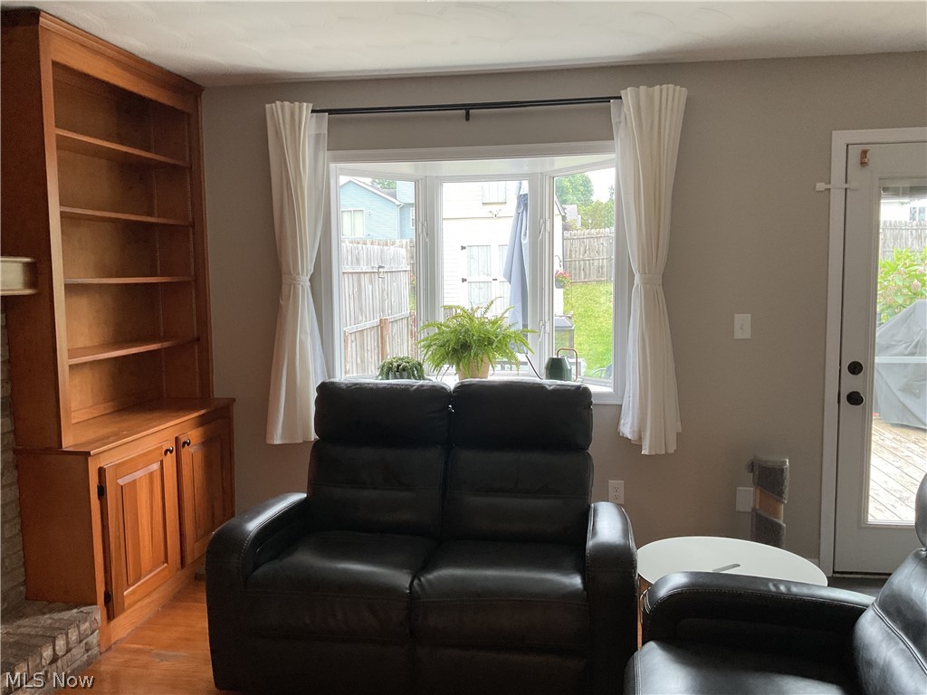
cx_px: 464
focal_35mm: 29
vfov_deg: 48.2
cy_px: 348
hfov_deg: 61.7
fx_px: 777
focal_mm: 3
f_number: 1.8
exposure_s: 1/60
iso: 64
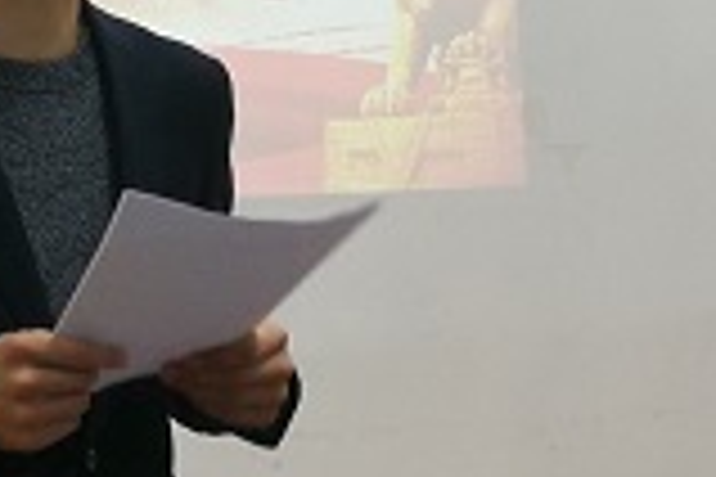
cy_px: -135
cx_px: -32
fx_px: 2804
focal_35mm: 141
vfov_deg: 9.6
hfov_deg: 14.3
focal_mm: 3.95
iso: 200
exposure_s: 1/50
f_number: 2.2
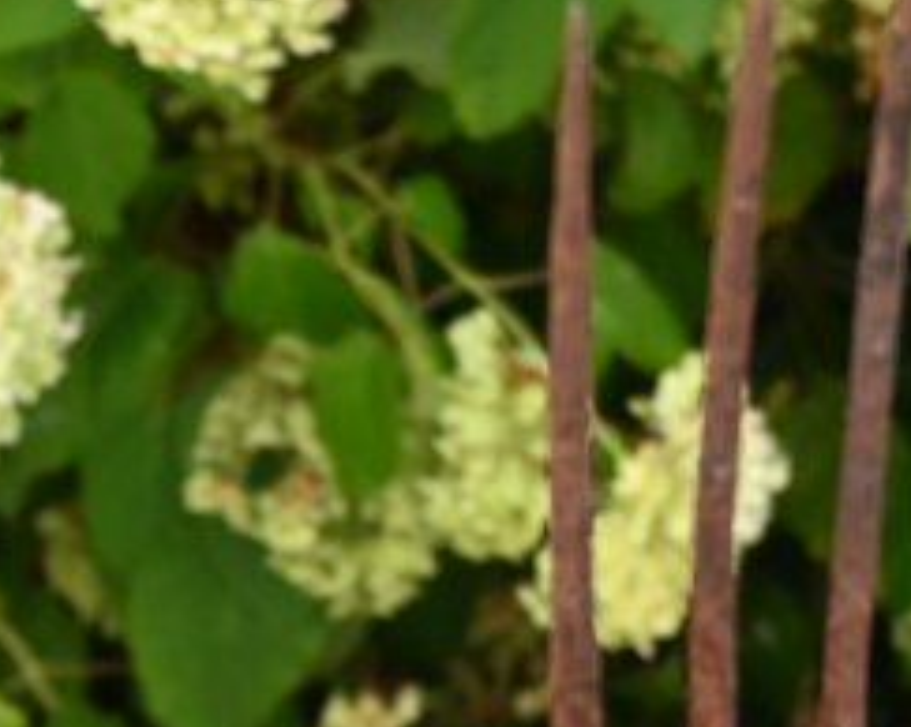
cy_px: 1293
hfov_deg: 11.3
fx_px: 4499
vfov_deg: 8.9
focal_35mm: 167
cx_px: -289
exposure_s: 1/250
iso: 250
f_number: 4
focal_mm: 24
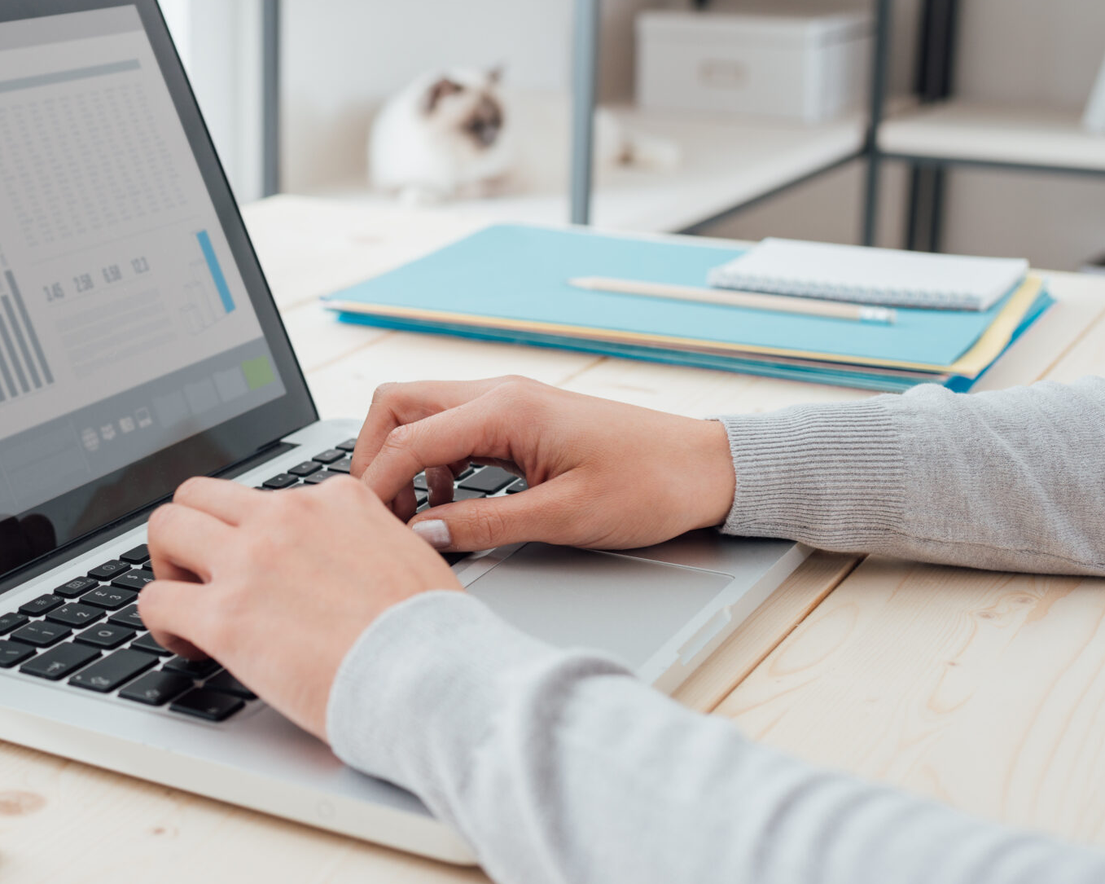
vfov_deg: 24.6
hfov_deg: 29.6
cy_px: 385
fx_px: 2027
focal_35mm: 62
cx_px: 175
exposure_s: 1/125
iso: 100
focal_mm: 35
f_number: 4.5
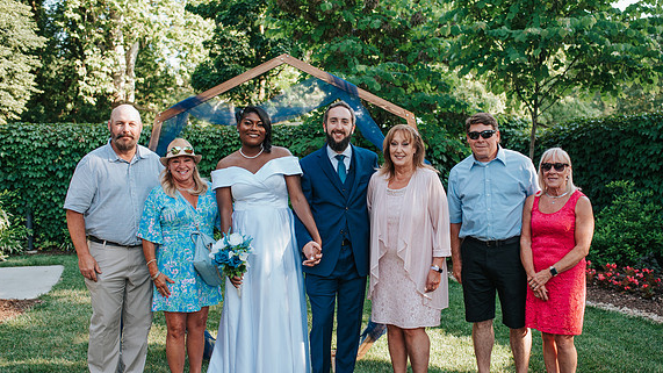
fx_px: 721
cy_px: 207
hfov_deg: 49.4
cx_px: 358
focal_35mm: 41
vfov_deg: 29.0
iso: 360
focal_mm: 35
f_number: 3.2
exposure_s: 1/500
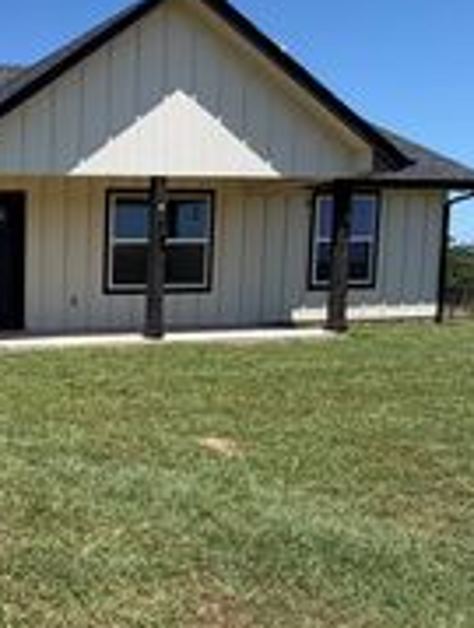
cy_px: 353
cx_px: -214
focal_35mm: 39
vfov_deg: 47.7
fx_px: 710
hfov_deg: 27.3
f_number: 2.2
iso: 20
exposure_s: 1/799
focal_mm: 2.22
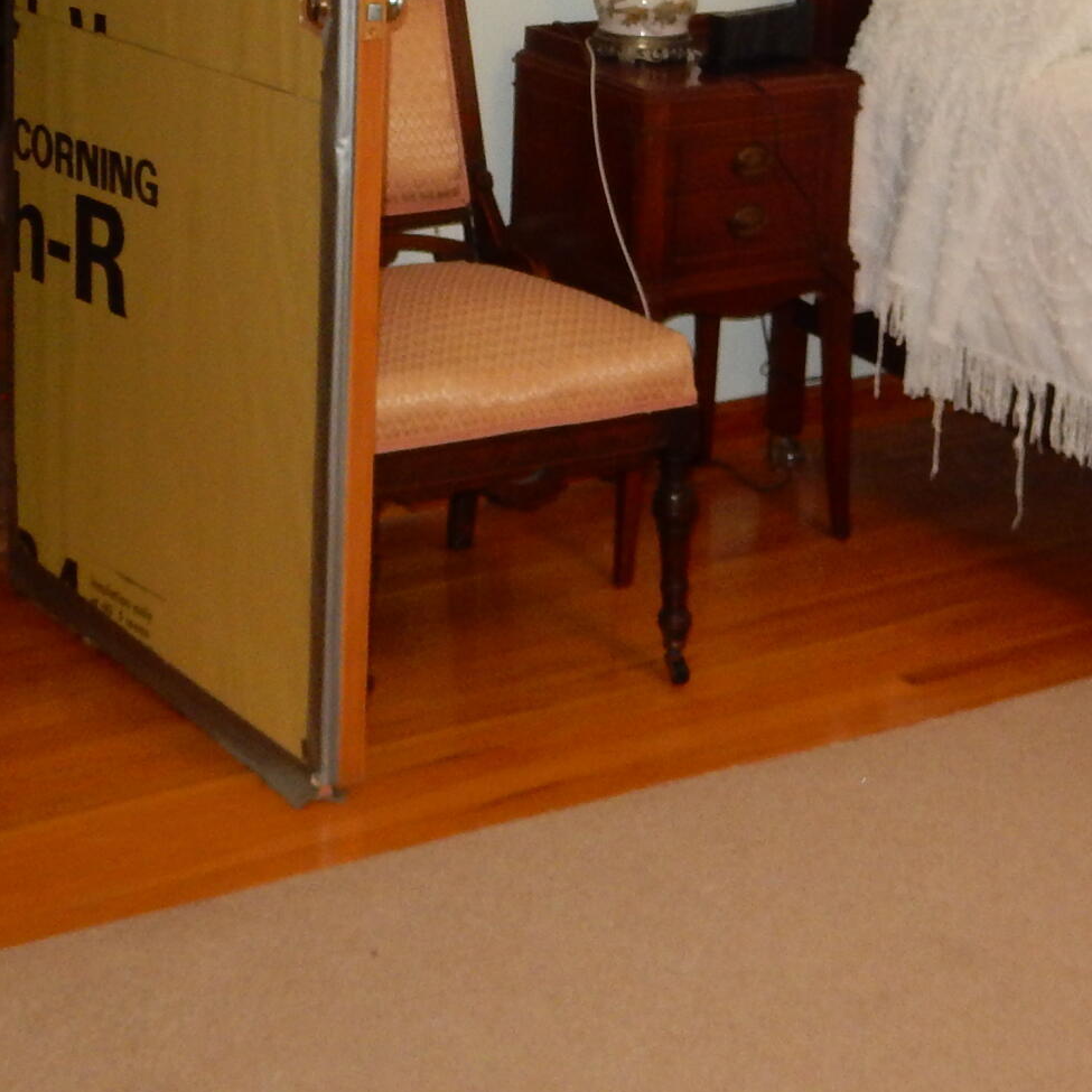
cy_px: 65
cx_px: 532
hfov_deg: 25.4
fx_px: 2427
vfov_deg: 24.5
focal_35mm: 68
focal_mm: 4.5
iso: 250
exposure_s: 1/30
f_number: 3.7
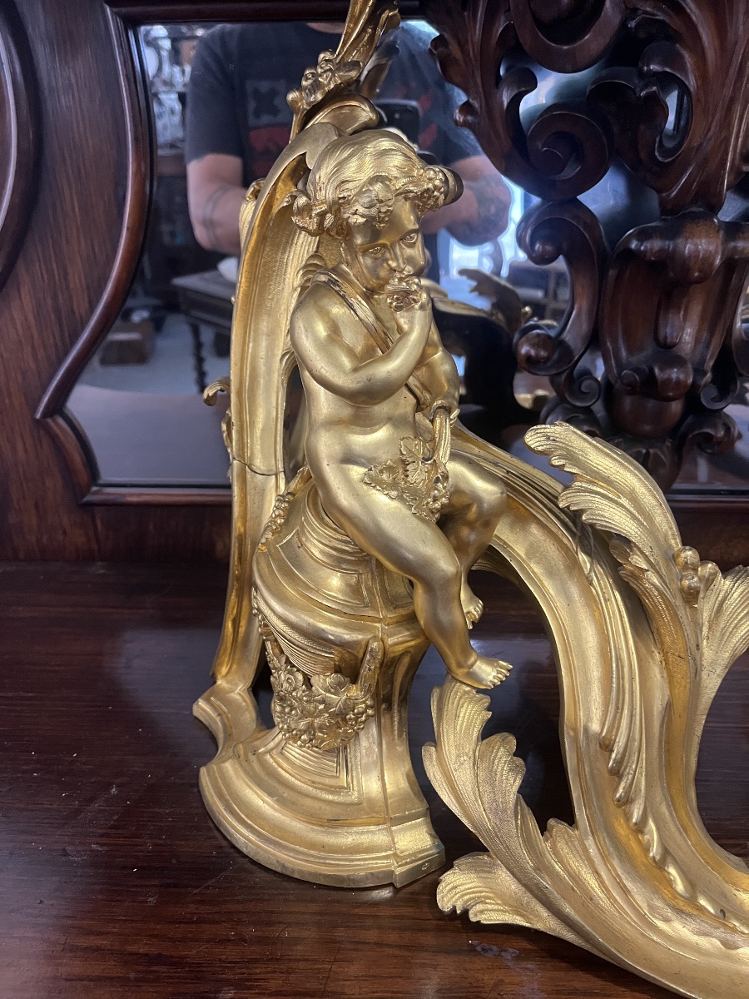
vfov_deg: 67.3
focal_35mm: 26
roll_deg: +1.4
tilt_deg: -23.9
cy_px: 500
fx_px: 750
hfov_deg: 53.1
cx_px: 374
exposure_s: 1/50
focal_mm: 5.1
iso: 400
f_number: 1.6
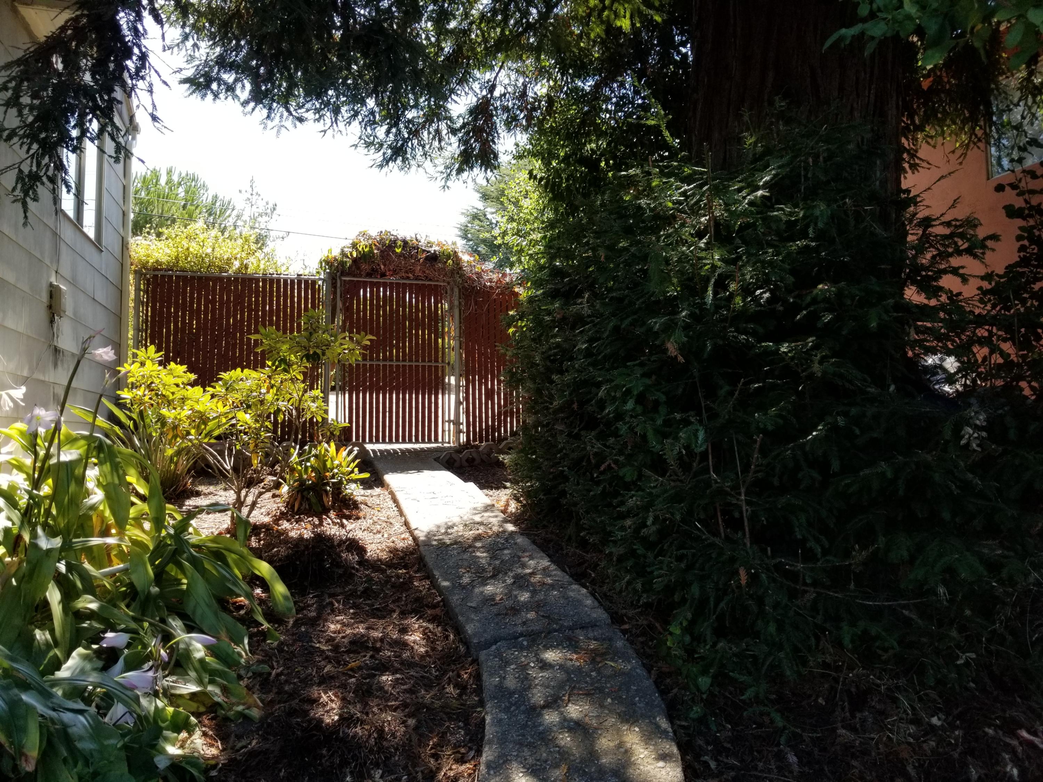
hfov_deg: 67.3
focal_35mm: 26
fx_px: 783
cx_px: 522
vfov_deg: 53.1
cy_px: 391
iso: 50
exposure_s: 1/464
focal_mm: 4.25
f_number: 1.7
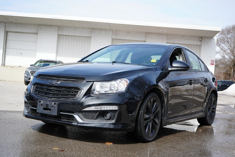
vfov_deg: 29.9
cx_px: 118
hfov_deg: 43.6
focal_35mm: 45
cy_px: 78
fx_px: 294
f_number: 5
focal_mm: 45
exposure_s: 1/320
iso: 100
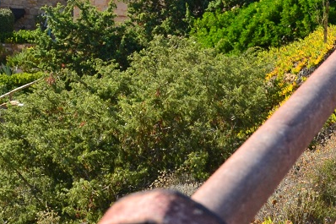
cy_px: -127
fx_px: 1259
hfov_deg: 15.0
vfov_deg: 9.8
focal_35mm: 135
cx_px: 30
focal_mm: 28
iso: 400
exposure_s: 1/125
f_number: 9
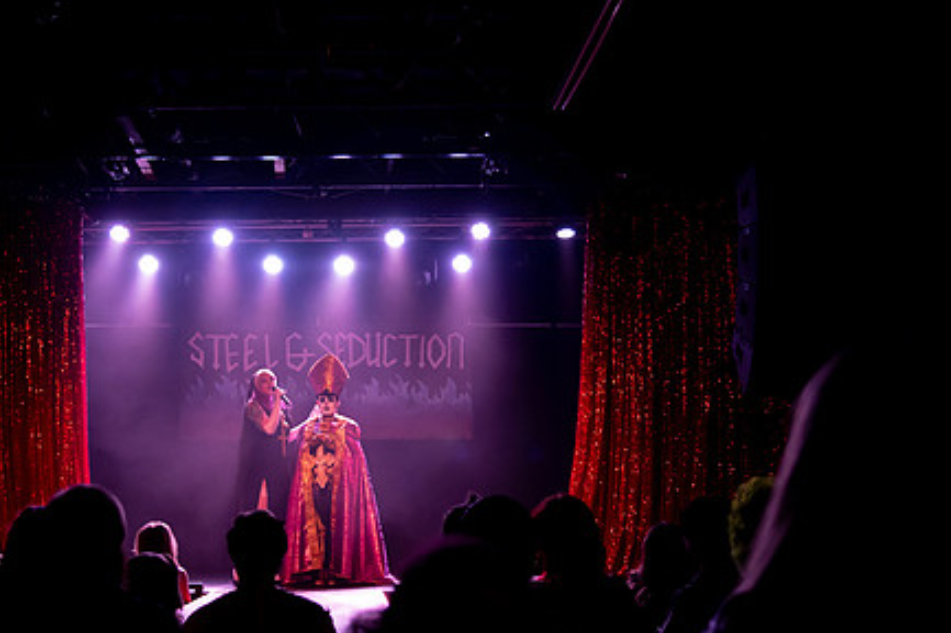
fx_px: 1425
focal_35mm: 54
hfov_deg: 36.8
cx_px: 395
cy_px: 354
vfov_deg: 25.0
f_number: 4
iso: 6400
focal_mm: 38
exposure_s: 1/125
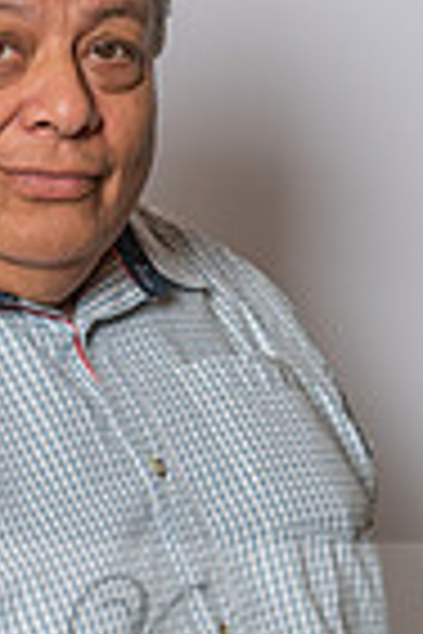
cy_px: 518
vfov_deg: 7.1
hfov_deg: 4.8
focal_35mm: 289
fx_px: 5093
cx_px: 39
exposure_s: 1/250
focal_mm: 52
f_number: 4
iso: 250
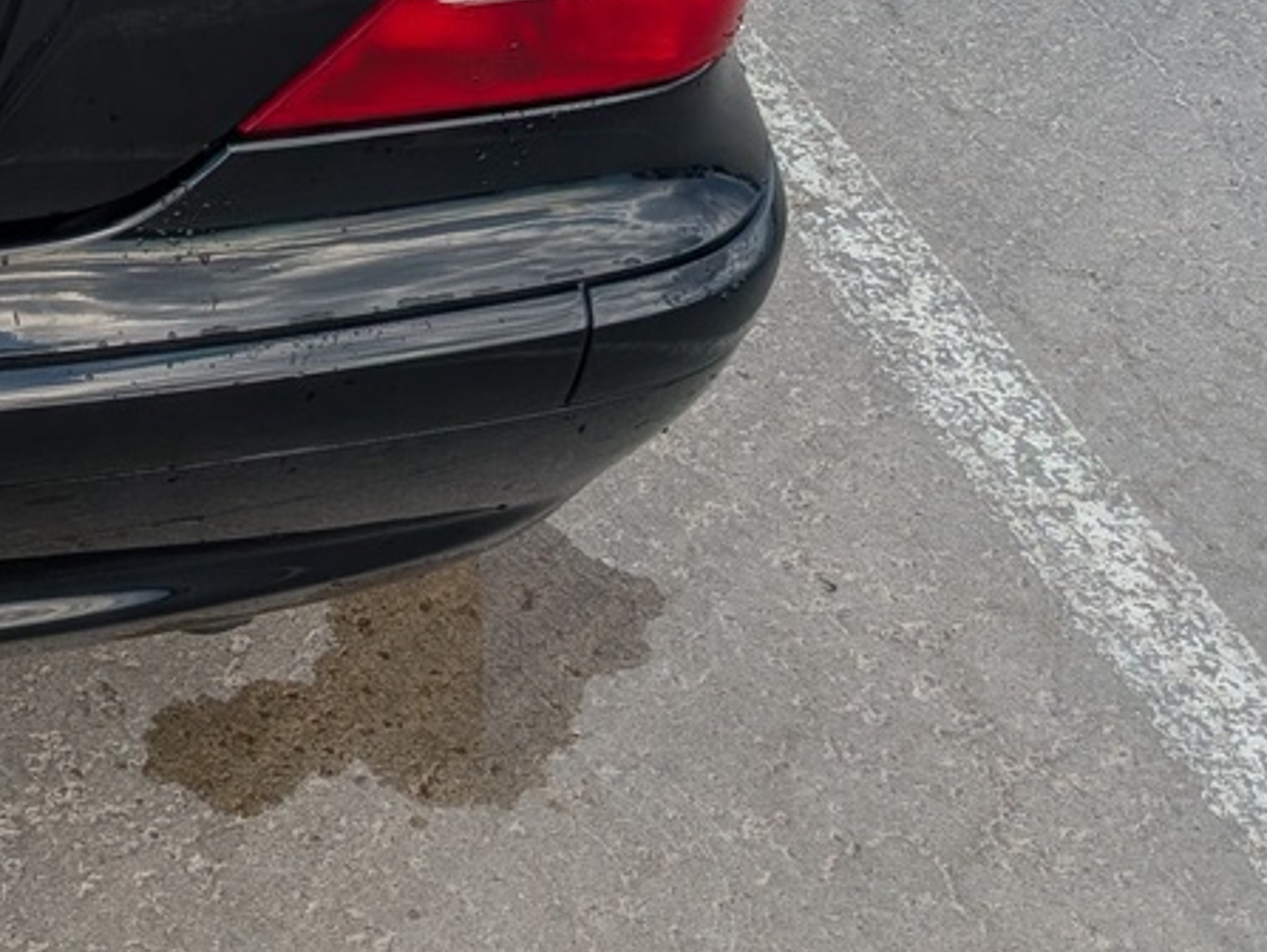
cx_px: -706
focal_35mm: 86
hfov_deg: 19.4
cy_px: -690
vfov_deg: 15.2
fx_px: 3150
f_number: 1.68
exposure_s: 1/635
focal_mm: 6.9
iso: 22
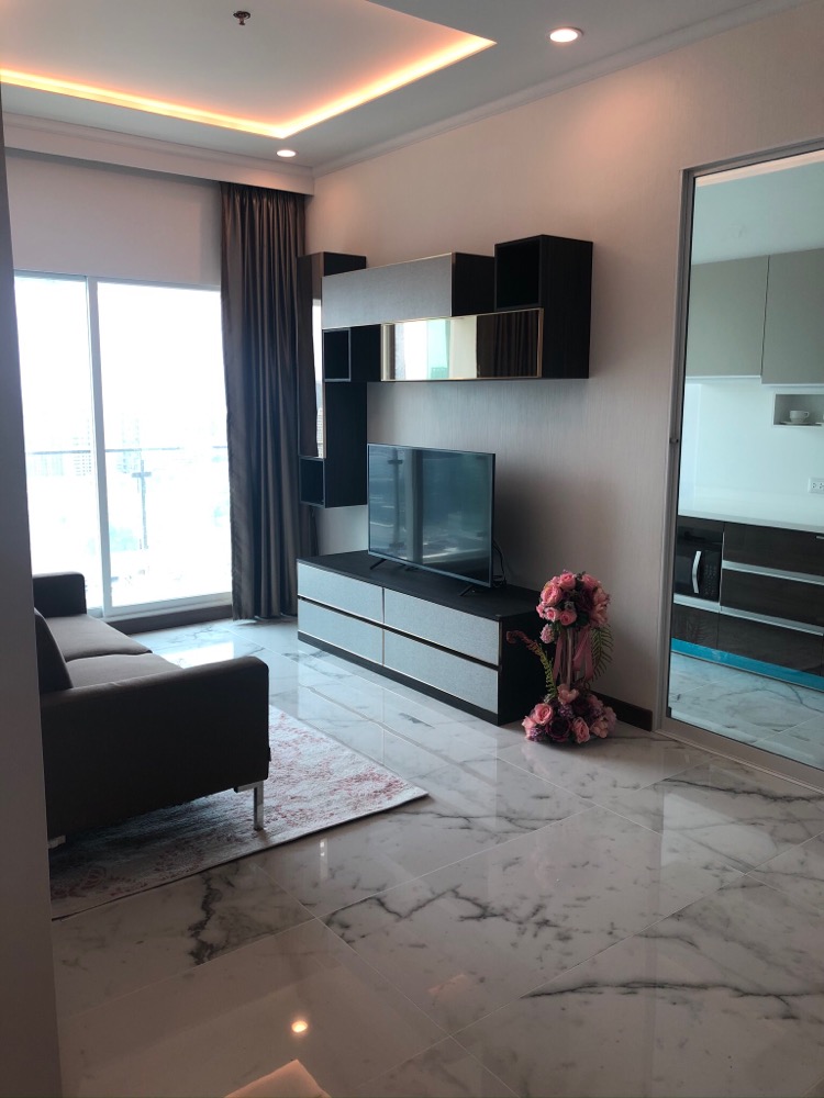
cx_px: 412
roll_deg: -0.1
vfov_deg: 63.4
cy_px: 549
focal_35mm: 28
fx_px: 889
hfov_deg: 49.7
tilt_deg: -8.6
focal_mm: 4
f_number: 1.8
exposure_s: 1/115
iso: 20
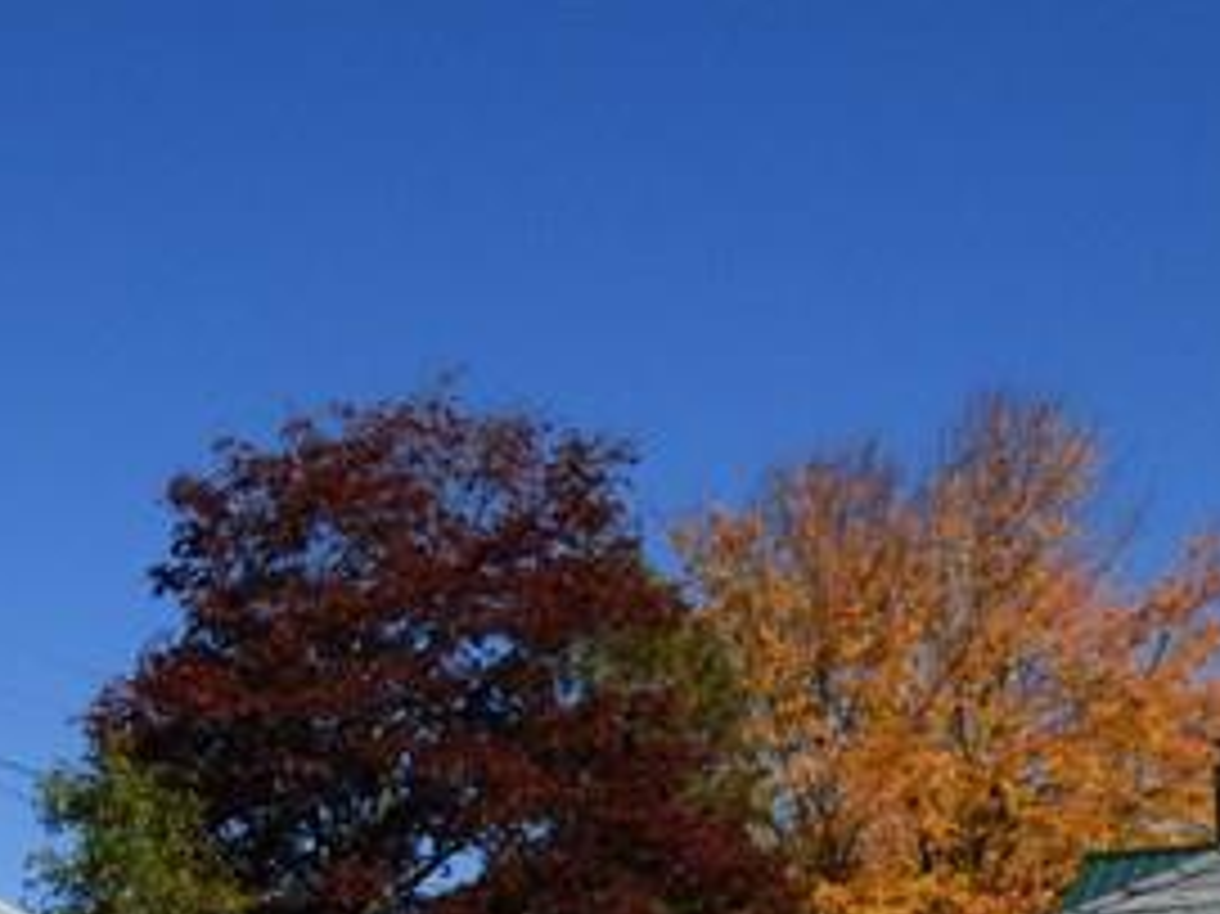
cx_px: -666
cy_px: 968
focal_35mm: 87
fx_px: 3065
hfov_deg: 19.3
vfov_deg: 16.5
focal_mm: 4.11
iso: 100
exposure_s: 1/2000
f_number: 4
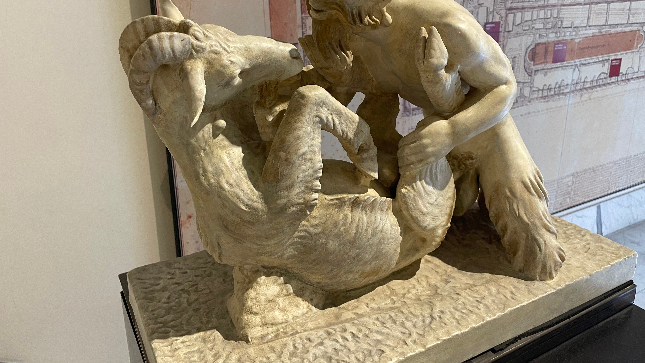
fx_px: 496
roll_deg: +0.9
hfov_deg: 66.1
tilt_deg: -16.9
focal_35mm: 29
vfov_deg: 39.8
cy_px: 128
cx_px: 330
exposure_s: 1/50
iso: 80
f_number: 1.6
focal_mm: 4.2
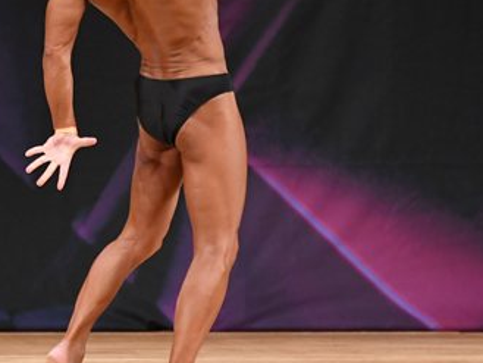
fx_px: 8528
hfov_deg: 3.2
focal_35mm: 611
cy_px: 107
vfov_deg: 2.4
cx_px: 168
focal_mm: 180
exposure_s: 1/400
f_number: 5.6
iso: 3200
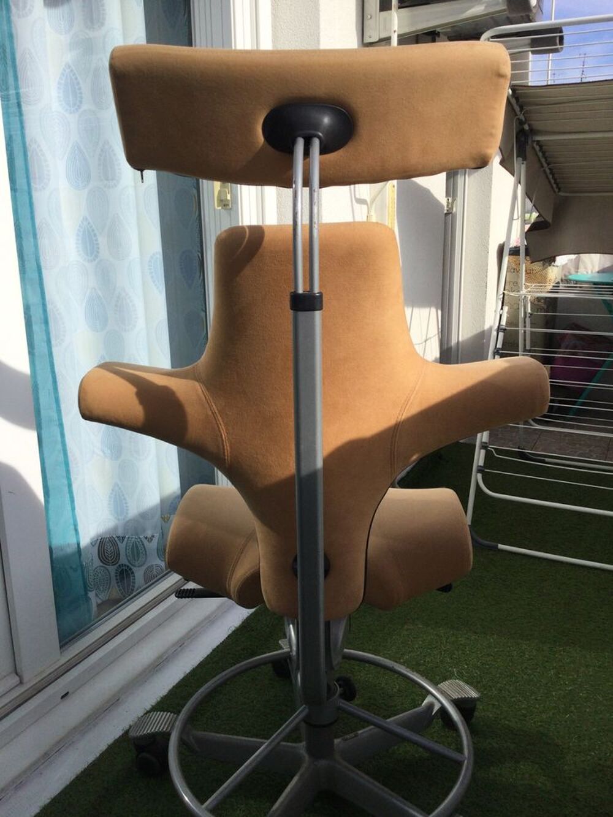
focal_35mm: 31
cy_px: 408
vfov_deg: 58.3
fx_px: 732
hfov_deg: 45.4
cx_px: 306
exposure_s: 1/1508
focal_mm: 3.3
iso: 25
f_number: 2.4
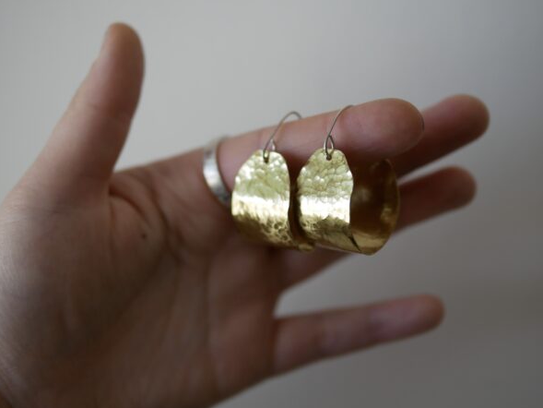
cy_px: 207
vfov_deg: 28.6
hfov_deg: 37.5
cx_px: 274
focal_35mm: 51
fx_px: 800
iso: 200
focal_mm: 25
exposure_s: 1/160
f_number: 1.8
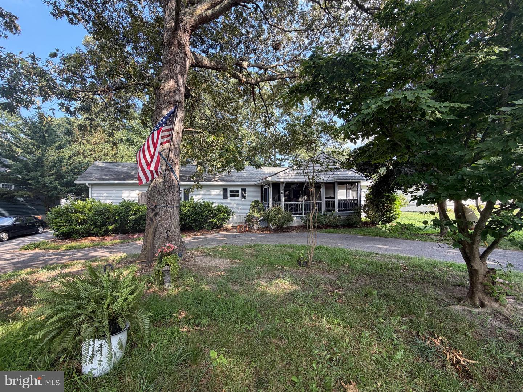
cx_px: 262
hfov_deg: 102.1
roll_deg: +0.9
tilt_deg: +2.6
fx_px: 212
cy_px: 196
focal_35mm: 14
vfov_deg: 85.7
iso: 40
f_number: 2.2
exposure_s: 1/143
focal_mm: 2.22
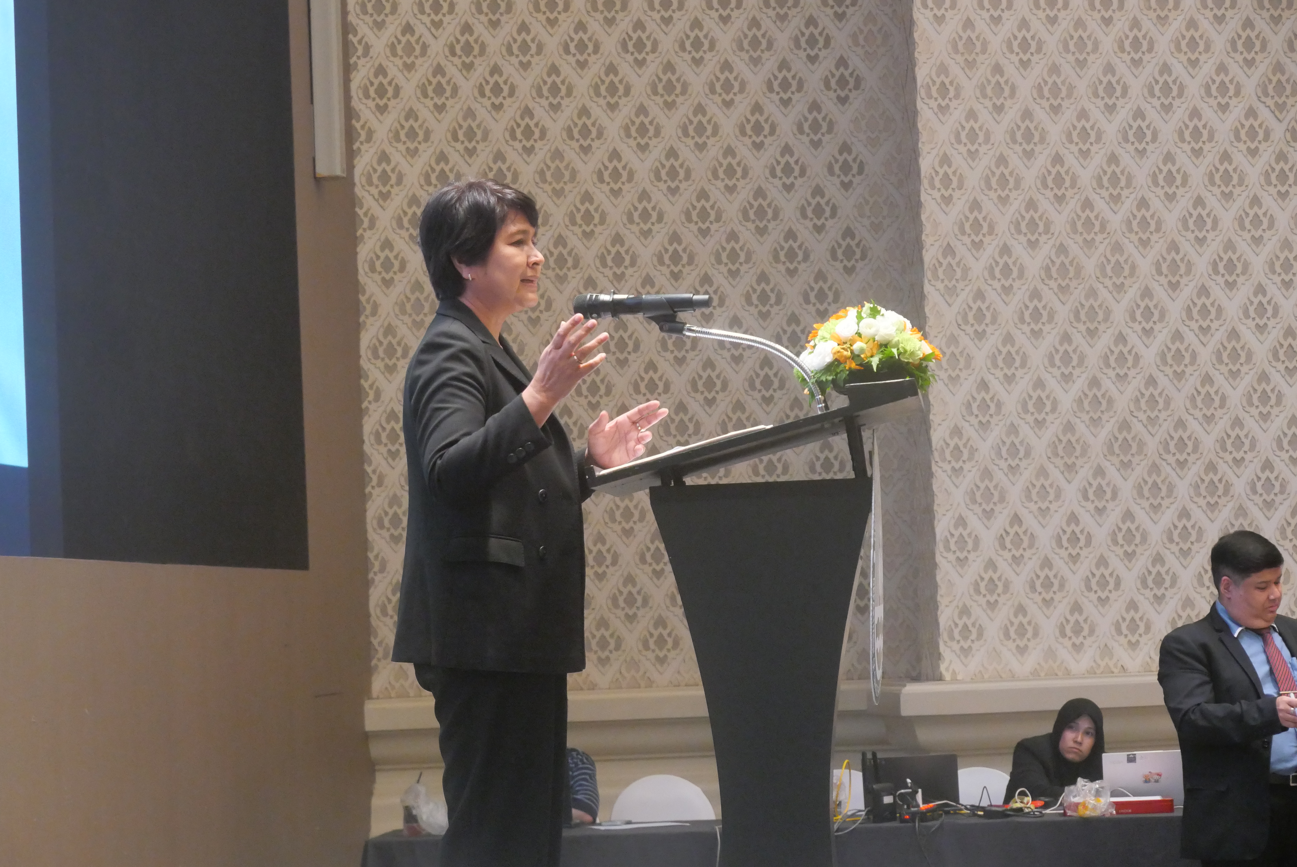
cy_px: 434
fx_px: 4470
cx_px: 648
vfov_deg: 11.1
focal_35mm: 124
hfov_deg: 16.5
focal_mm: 60
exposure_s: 1/25
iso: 3200
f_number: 5.6
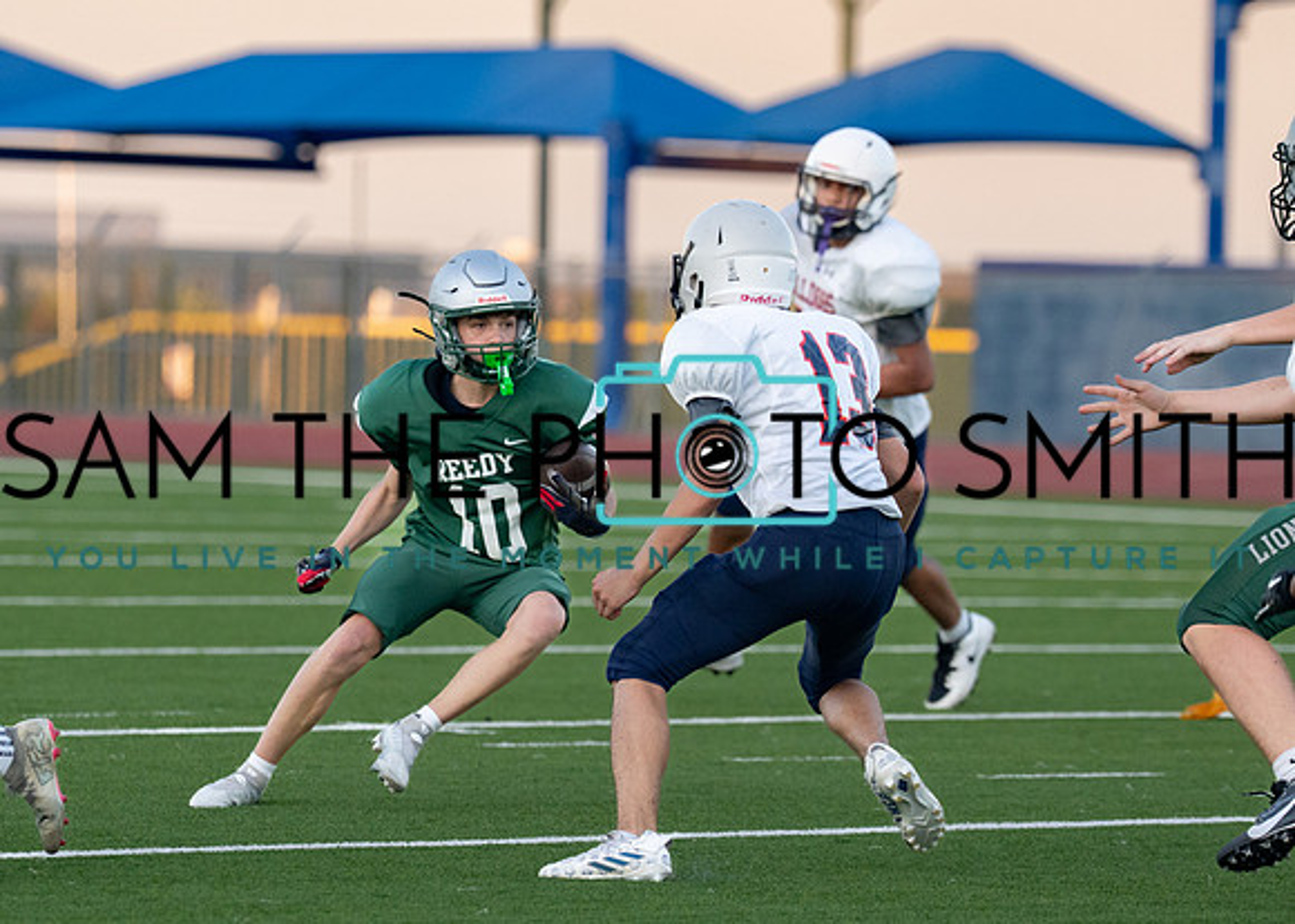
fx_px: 12045
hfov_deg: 6.2
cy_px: 540
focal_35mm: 328
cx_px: 615
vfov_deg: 4.4
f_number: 2.8
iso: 800
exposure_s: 1/2000
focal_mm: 157
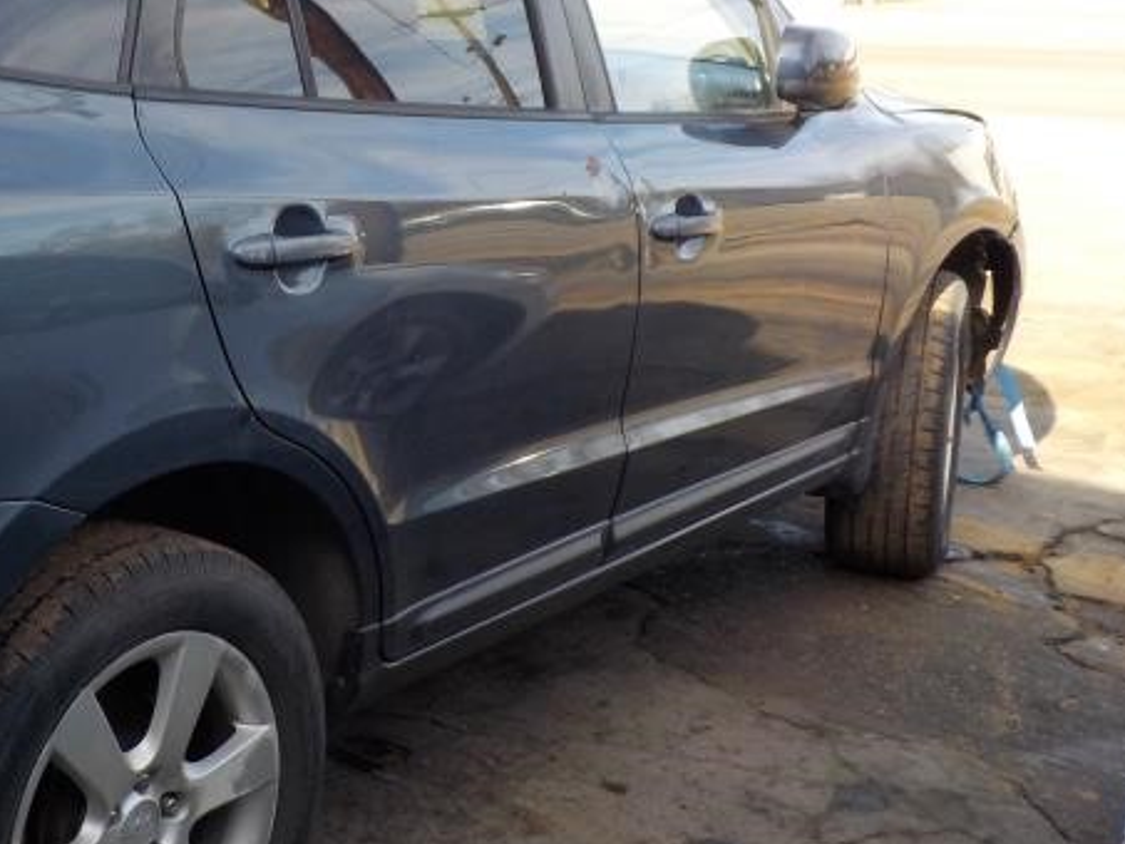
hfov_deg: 35.0
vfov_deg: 27.3
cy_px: 266
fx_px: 1723
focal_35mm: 53
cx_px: 228
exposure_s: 1/250
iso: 125
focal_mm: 4.1
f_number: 3.3
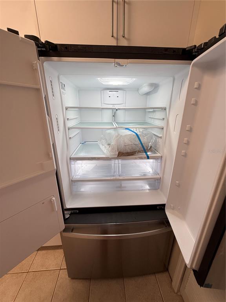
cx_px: 113
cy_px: 151
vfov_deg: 102.1
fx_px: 122
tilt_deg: -18.4
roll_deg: -0.6
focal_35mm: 14
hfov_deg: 85.7
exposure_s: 1/101
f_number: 2.2
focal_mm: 2.22
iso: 100
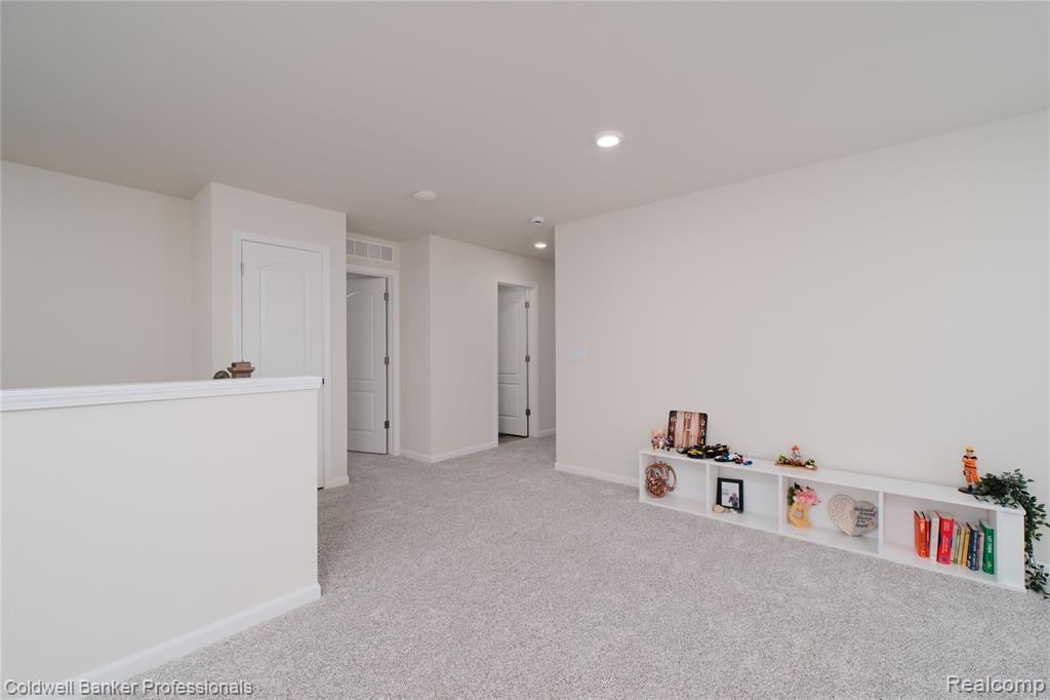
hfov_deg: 100.4
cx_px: 525
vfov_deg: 77.3
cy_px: 350
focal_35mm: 15
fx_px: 437
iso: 800
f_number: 6.4
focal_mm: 10
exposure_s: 1/125
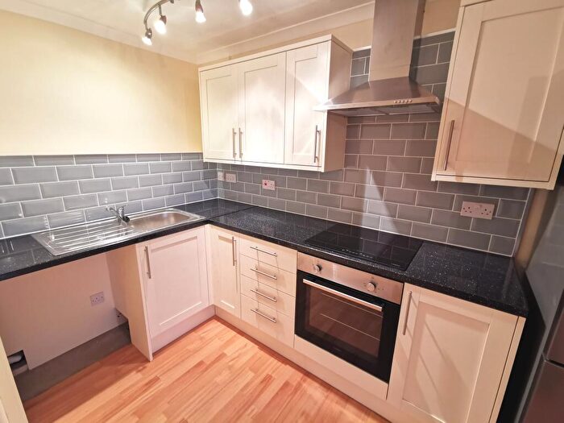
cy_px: 212
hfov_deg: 94.5
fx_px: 261
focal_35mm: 16
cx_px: 282
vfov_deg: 78.1
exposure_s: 1/33.3
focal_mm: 2.35
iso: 400
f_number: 2.2
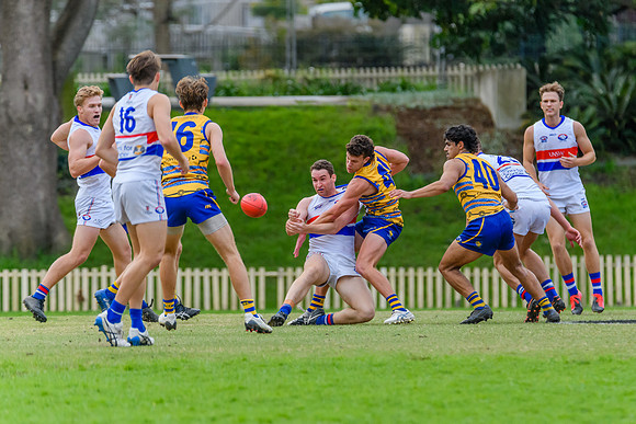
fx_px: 9949
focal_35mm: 563
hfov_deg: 3.7
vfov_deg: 2.4
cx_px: 360
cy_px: 245
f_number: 6
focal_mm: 420
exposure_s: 1/1600
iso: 2500
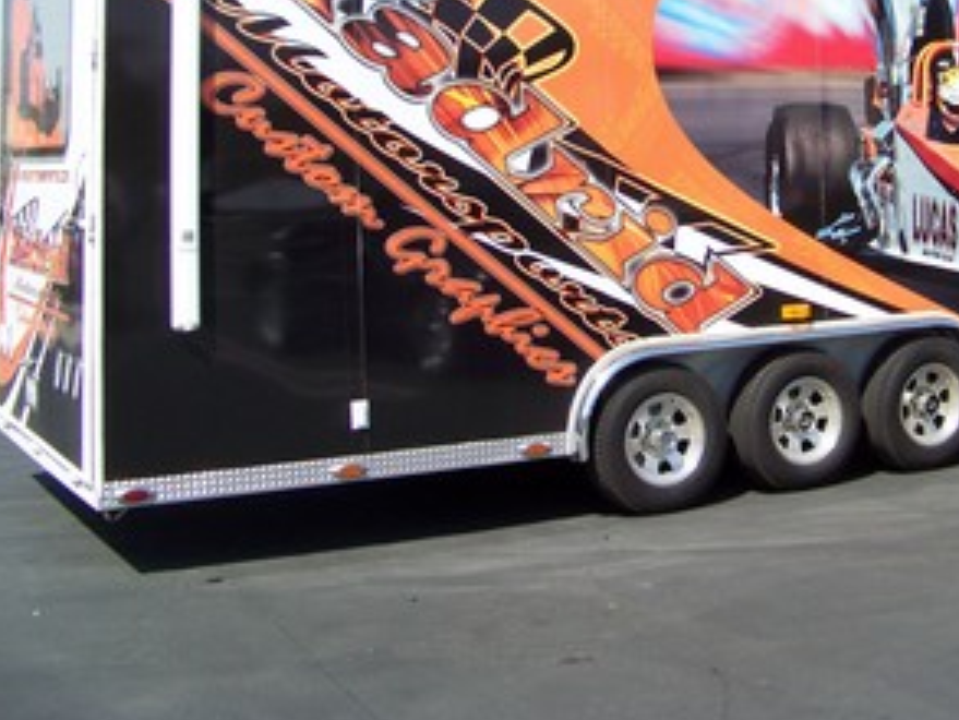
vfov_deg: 24.6
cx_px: 714
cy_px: 183
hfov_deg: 32.1
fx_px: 1635
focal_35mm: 59
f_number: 2.8
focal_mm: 5.85
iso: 72
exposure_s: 1/800
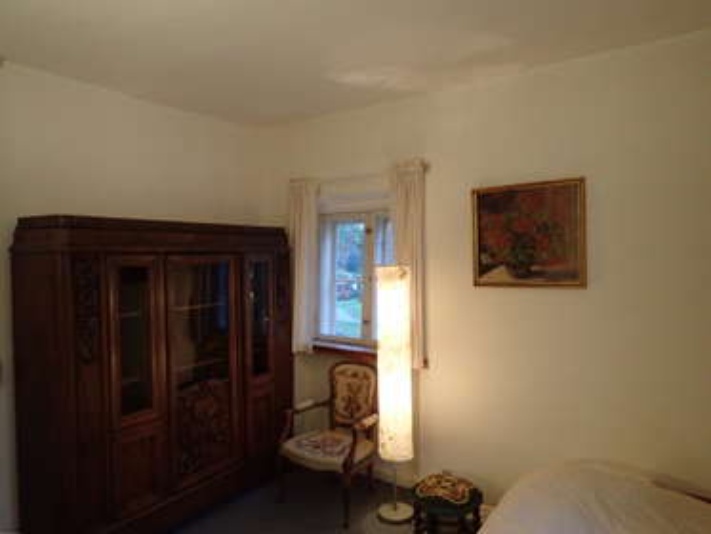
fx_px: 514
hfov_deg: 69.4
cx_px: 356
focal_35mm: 25
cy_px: 267
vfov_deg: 54.9
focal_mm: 4.5
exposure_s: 1/30
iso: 500
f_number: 2
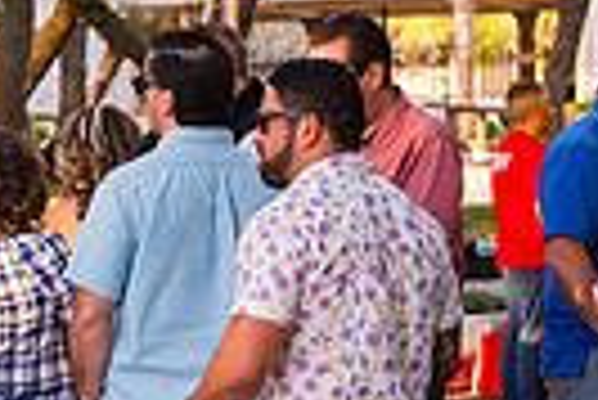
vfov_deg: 8.8
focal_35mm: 157
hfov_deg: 13.0
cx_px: 49
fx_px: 2611
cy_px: 166
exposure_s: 1/320
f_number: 5.6
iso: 1250
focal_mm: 36
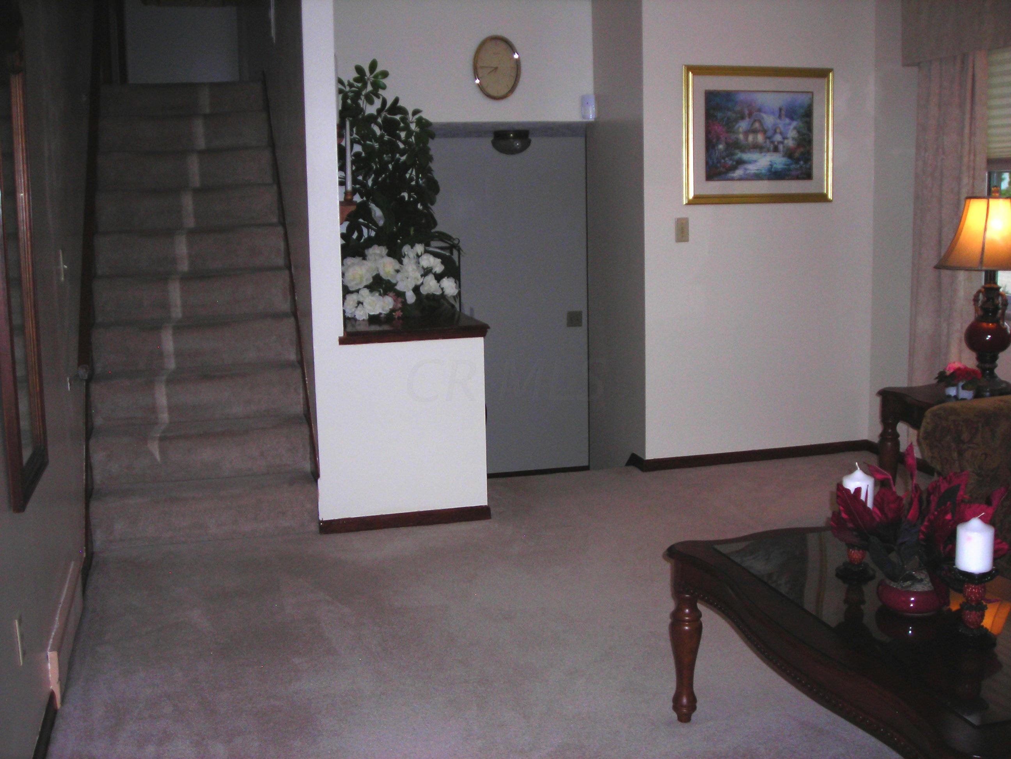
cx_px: 506
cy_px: 380
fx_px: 1110
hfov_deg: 49.0
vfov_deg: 37.7
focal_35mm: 38
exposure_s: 1/60.1
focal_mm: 6.3
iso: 124
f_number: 3.2
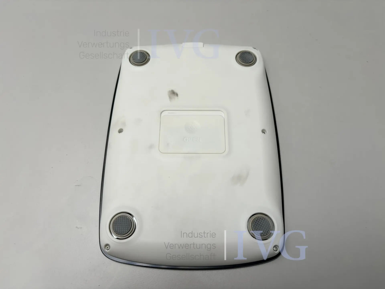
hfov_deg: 67.3
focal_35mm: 26
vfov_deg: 53.1
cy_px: 144
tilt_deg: -64.7
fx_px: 289
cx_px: 192
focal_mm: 5.96
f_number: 1.6
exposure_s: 1/409
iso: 50
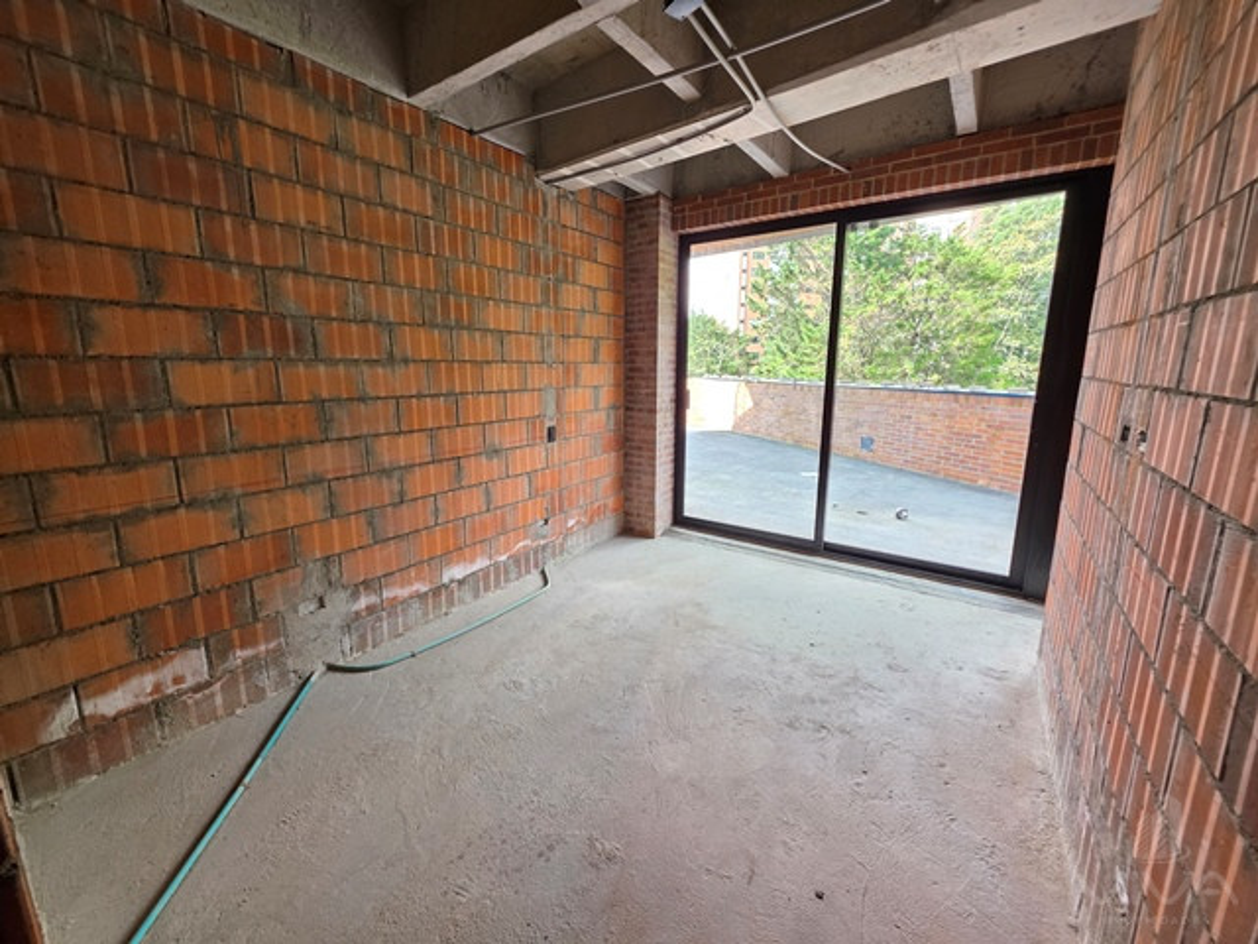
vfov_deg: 89.9
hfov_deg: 106.2
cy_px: 472
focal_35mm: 13
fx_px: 472
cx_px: 629
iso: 100
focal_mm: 2.2
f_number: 1.9
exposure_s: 1/120
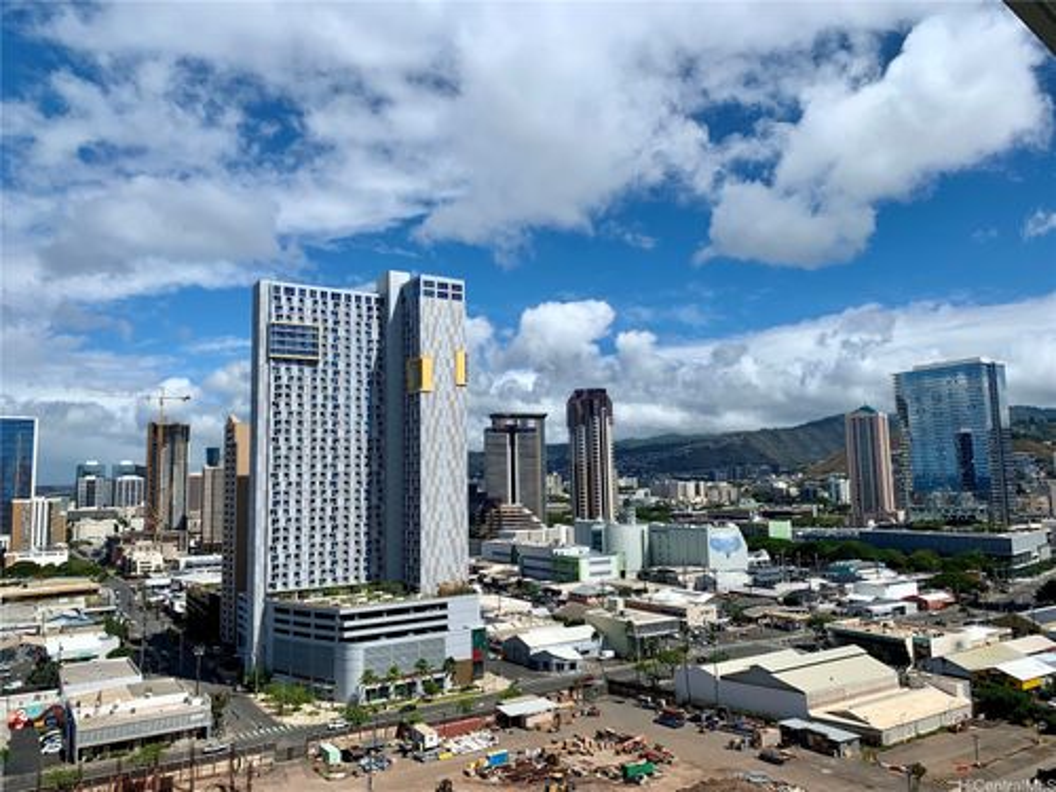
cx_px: 528
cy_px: 396
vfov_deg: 53.1
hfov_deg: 67.3
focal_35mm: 26
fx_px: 793
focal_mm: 4.25
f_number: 1.8
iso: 25
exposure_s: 1/4673
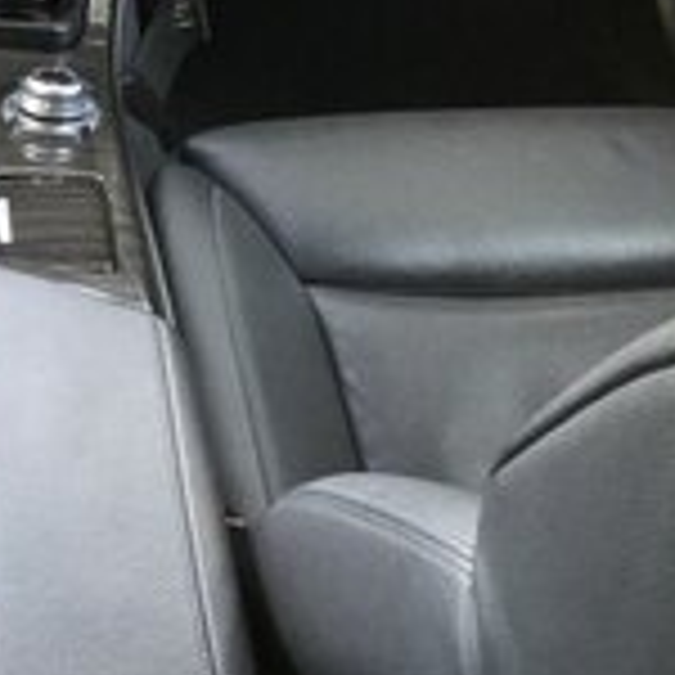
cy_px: -225
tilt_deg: -20.5
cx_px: -18
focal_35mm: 82
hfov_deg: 20.4
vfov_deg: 19.4
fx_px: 1809
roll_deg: +1.9
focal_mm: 3.99
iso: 20
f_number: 1.8
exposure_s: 1/42
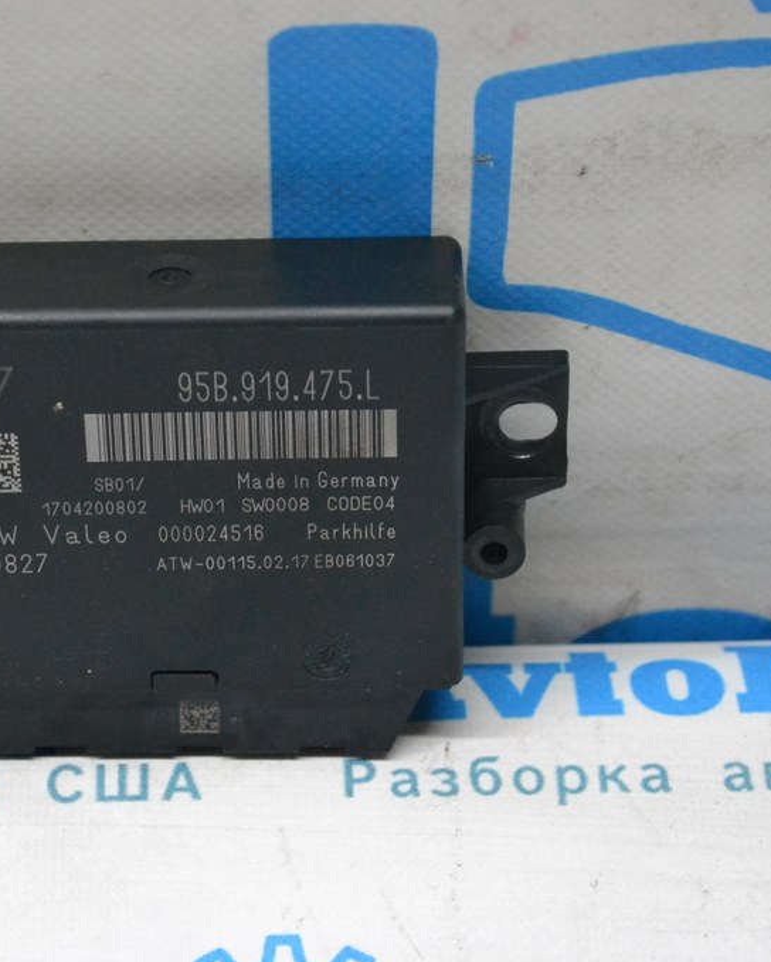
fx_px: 3326
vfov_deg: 16.5
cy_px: 482
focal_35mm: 117
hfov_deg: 13.2
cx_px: 237
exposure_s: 1/250
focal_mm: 55
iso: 3200
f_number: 5.6
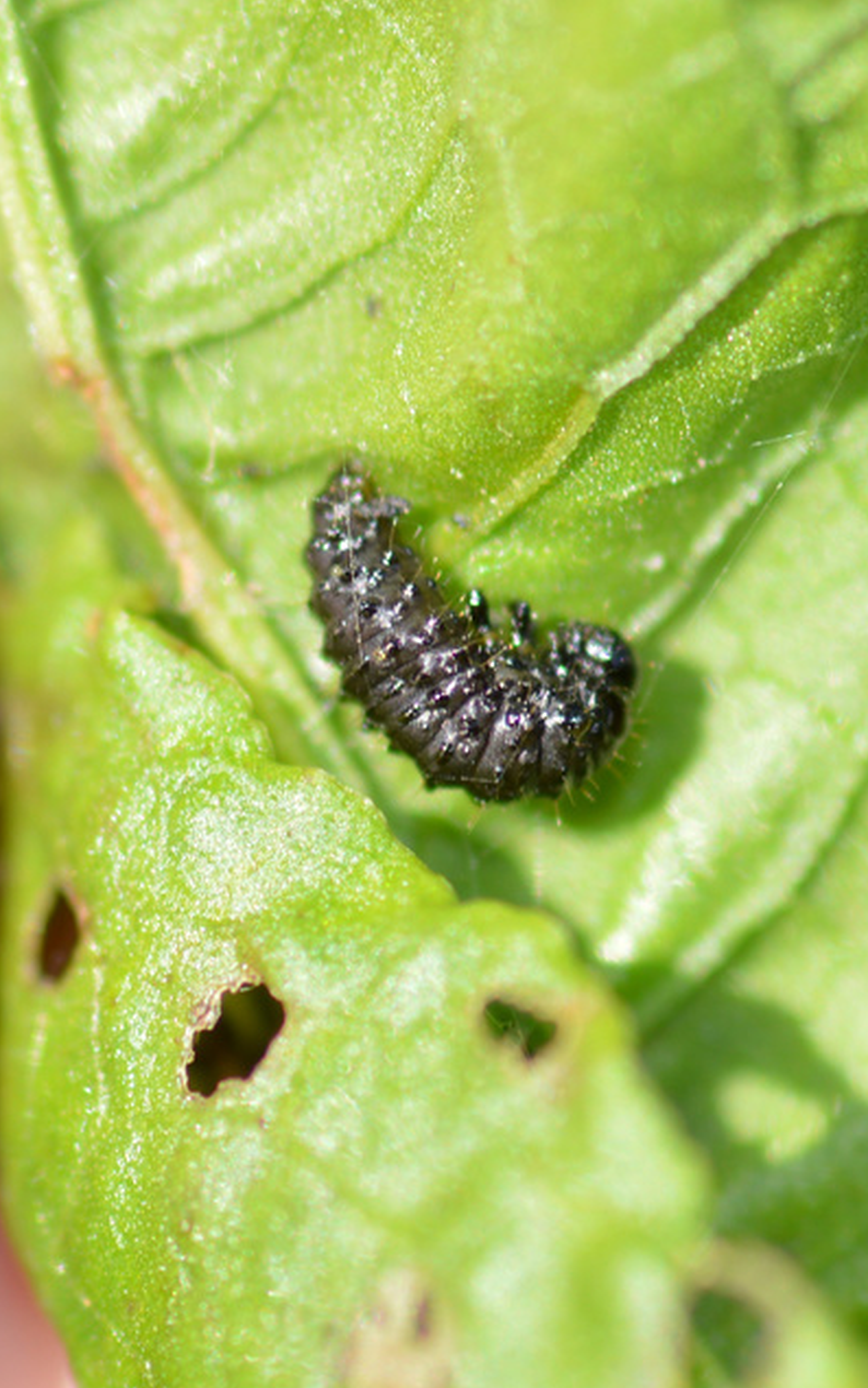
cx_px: 444
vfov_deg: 13.6
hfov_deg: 8.5
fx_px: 5827
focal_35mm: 154
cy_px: 695
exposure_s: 1/200
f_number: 9
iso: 100
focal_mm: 100
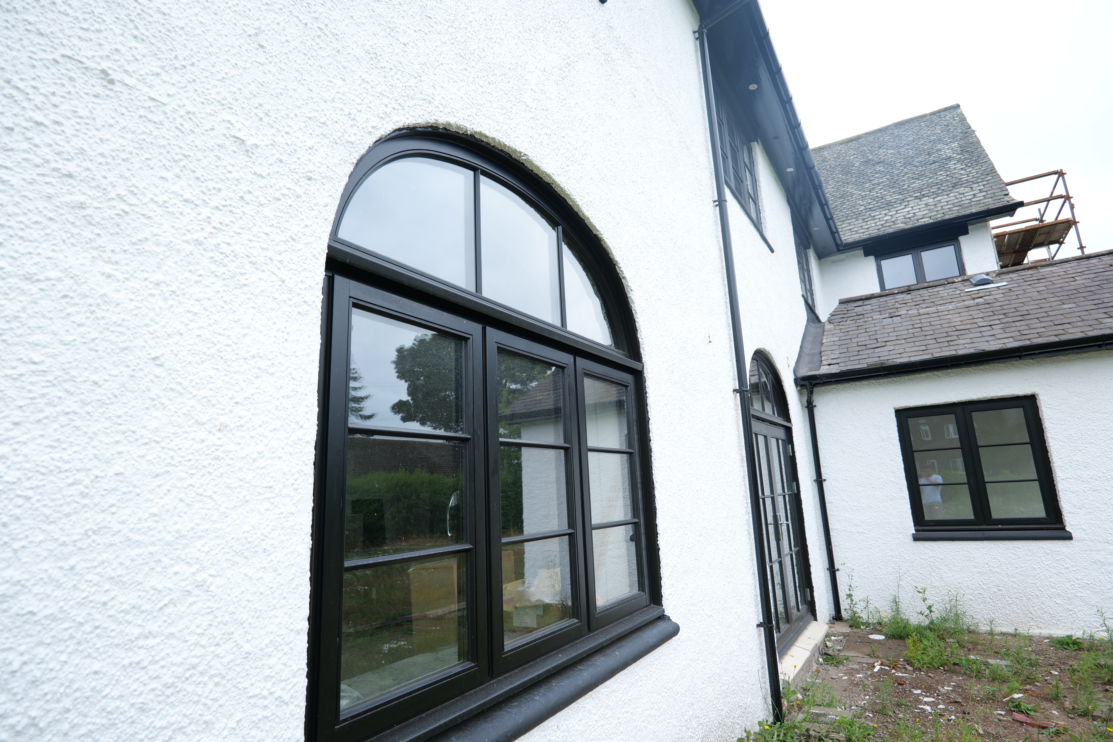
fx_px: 556
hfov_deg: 90.0
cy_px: 371
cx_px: 556
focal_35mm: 18
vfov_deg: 67.4
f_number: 4.5
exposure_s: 1/250
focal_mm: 18
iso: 200
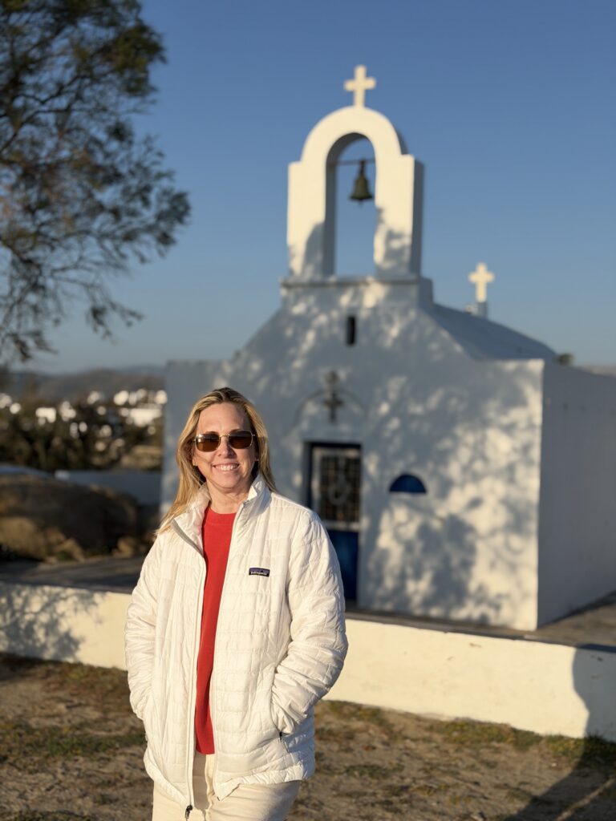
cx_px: 308
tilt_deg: +1.5
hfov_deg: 30.3
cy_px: 410
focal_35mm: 48
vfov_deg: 39.7
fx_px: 1139
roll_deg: -1.5
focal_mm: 6.76
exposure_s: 1/7143
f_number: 1.78
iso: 64
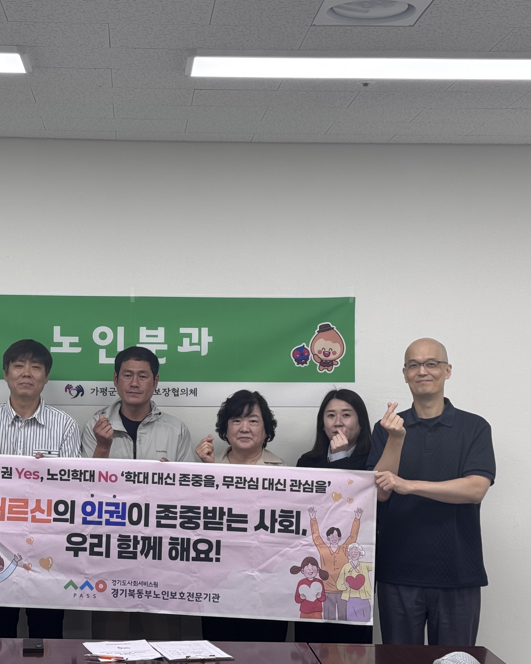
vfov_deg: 27.5
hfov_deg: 22.0
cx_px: 129
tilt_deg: +1.2
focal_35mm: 69
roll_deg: -0.3
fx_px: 1356
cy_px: 324
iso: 64
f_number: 1.78
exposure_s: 1/120
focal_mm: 6.76
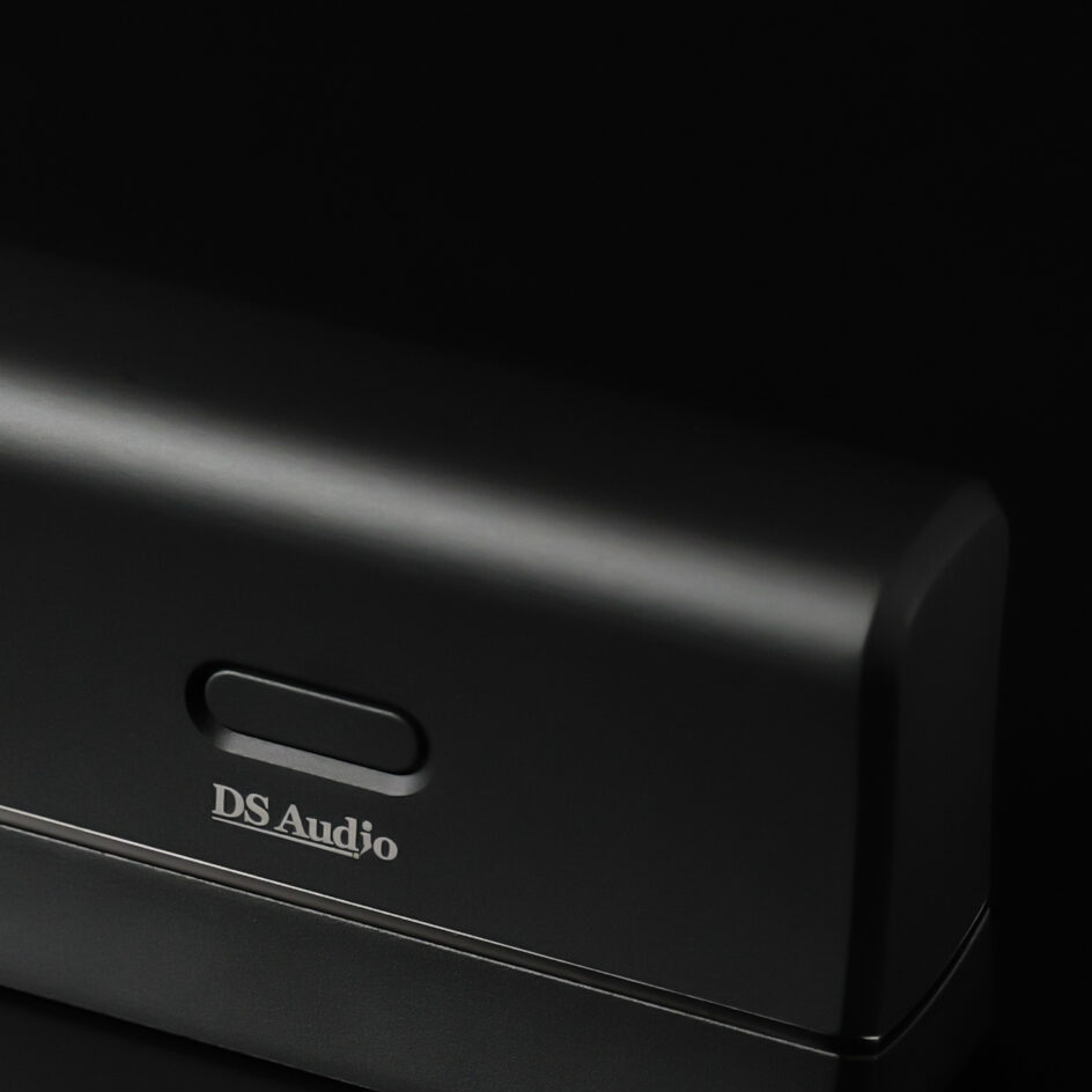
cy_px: 773
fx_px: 6995
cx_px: 407
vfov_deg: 8.9
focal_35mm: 196
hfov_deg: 8.9
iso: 1600
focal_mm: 56
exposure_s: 1/250
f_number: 3.7
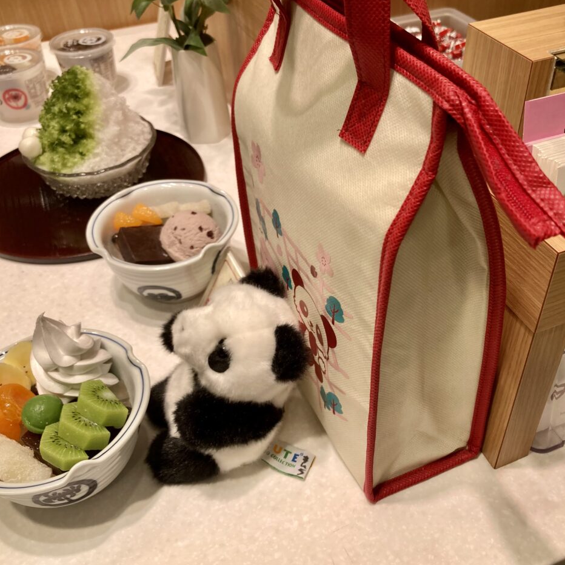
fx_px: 628
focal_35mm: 34
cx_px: 310
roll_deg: +2.2
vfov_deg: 48.4
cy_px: 276
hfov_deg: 48.4
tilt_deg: -42.3
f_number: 1.8
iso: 20
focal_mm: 3.99
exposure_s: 1/245
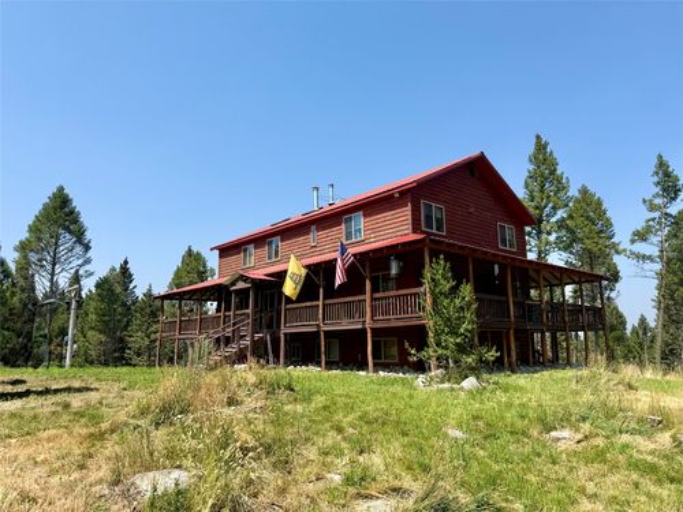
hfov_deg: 71.6
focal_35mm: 24
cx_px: 342
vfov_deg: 56.8
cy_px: 256
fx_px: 474
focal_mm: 6.76
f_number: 1.78
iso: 80
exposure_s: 1/3759
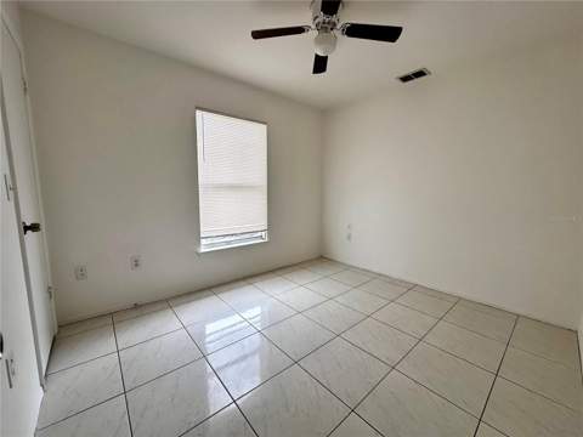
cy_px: 218
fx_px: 236
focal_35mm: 14
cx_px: 292
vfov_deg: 85.7
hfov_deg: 102.1
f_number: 2.2
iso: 40
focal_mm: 2.22
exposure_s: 1/159
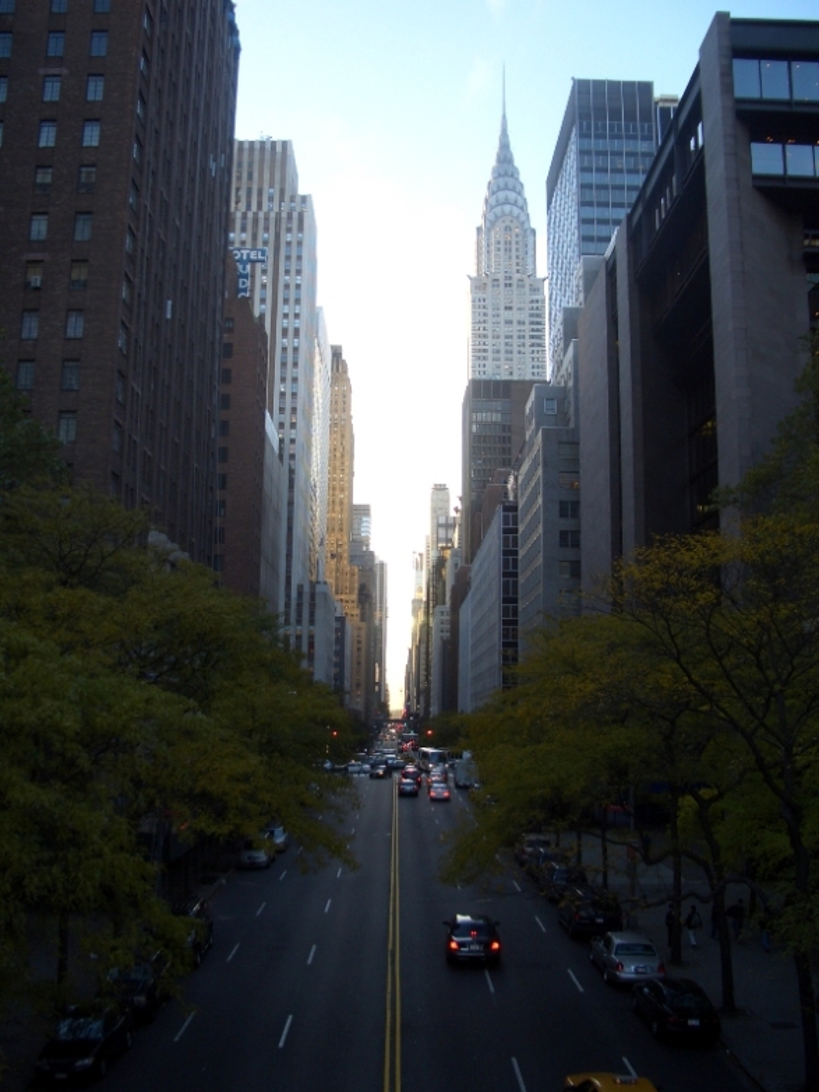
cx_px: 410
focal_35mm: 35
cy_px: 546
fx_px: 1104
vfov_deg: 52.6
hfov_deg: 40.7
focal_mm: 5.8
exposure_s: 1/80
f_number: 2.6
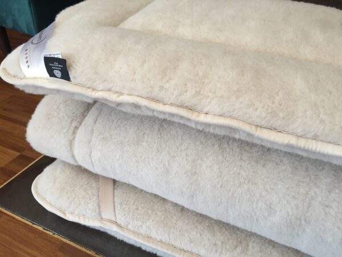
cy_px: 128
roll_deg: -0.8
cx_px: 171
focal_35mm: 29
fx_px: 287
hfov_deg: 61.7
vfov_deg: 48.2
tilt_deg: -34.3
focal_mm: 4.15
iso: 32
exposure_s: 1/33
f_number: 2.2
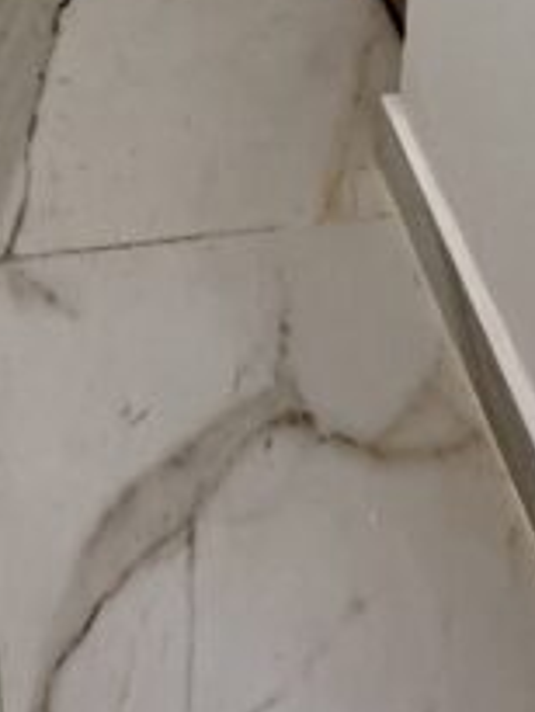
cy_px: -997
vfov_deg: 15.2
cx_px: -3
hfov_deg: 20.4
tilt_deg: -4.8
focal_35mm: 70
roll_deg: +1.5
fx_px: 1441
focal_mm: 2.22
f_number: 2.2
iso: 320
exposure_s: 1/100
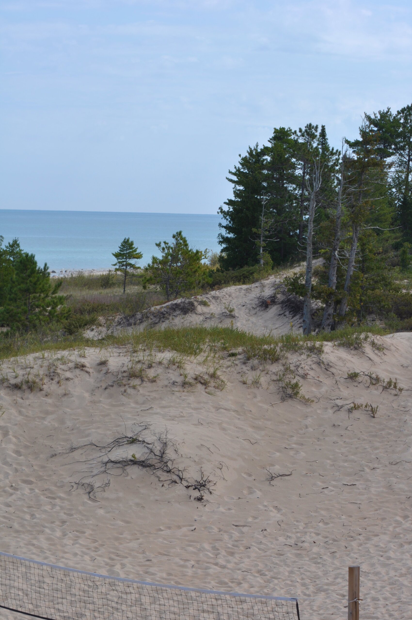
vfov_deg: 17.1
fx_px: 2065
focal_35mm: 120
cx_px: 206
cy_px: 310
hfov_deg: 11.4
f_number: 22
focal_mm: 80
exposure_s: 1/125
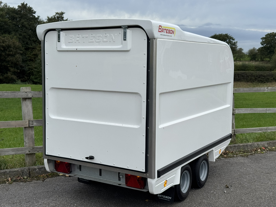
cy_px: 104
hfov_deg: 39.7
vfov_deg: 30.3
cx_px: 138
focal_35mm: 48
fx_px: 383
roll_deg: +1.0
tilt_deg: -6.8
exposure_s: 1/1490
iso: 64
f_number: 1.78
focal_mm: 6.76
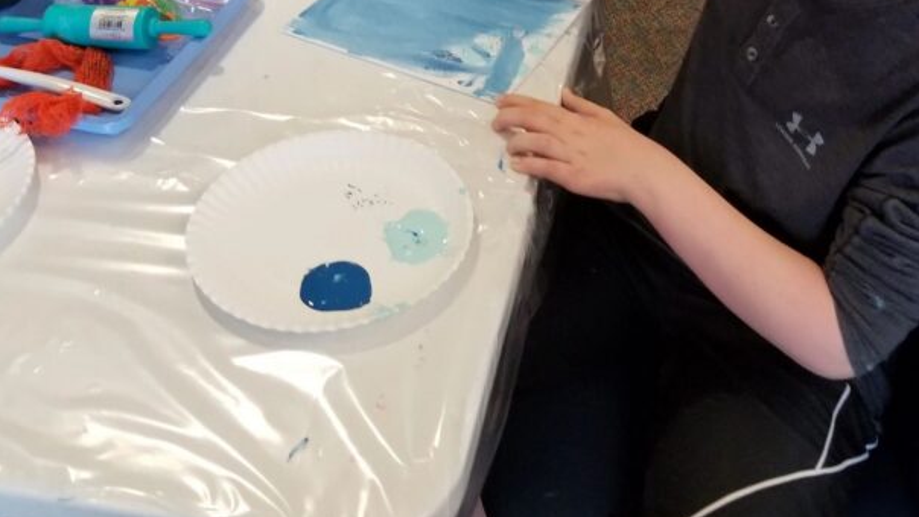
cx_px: 581
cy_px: -49
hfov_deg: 42.5
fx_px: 1170
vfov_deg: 23.4
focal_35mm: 48
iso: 250
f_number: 1.7
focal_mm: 4.25
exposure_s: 1/60
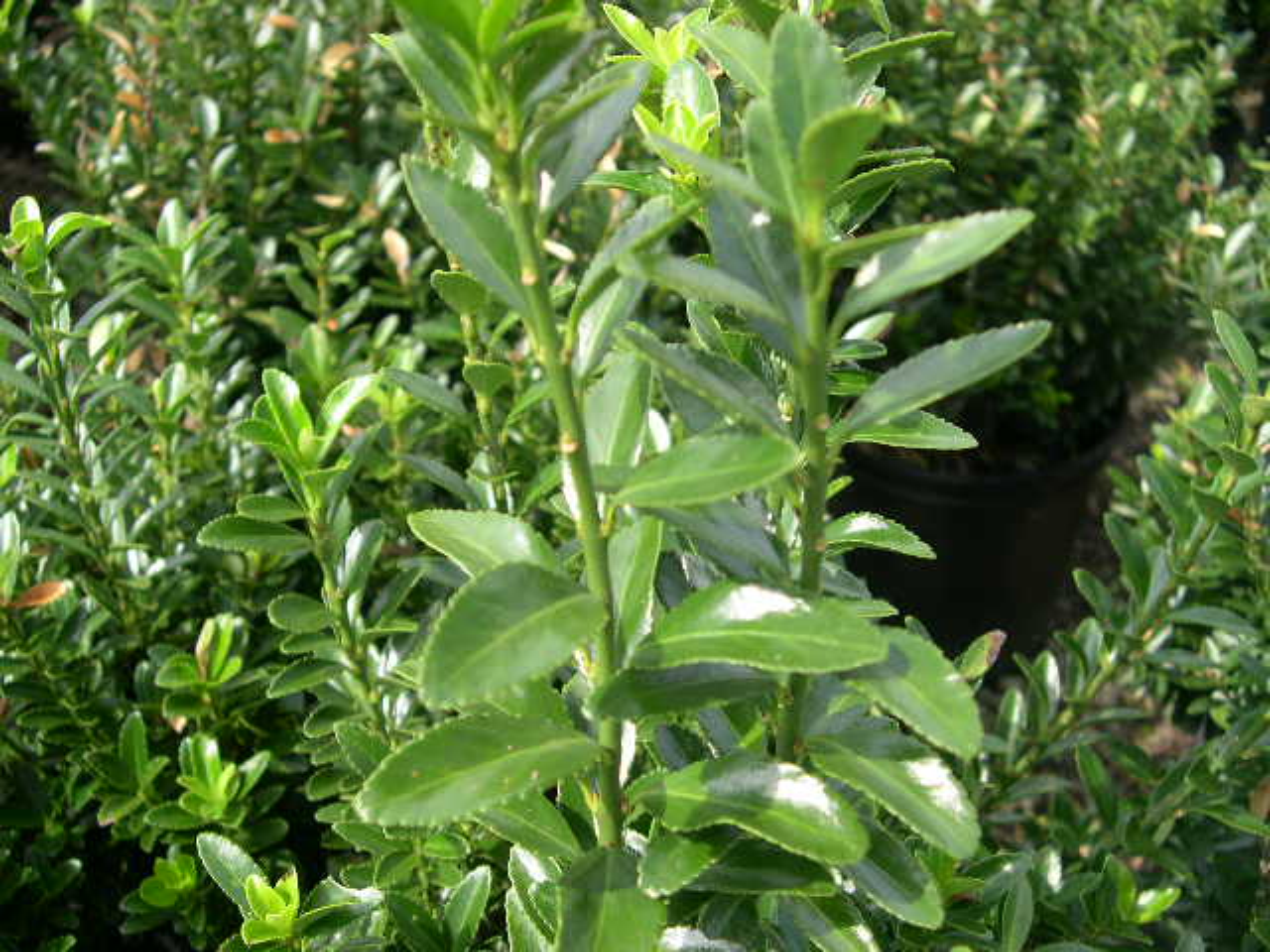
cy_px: 476
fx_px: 1394
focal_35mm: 38
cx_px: 635
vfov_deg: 37.7
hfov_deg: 49.0
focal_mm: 8
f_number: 2.8
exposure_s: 1/332
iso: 100
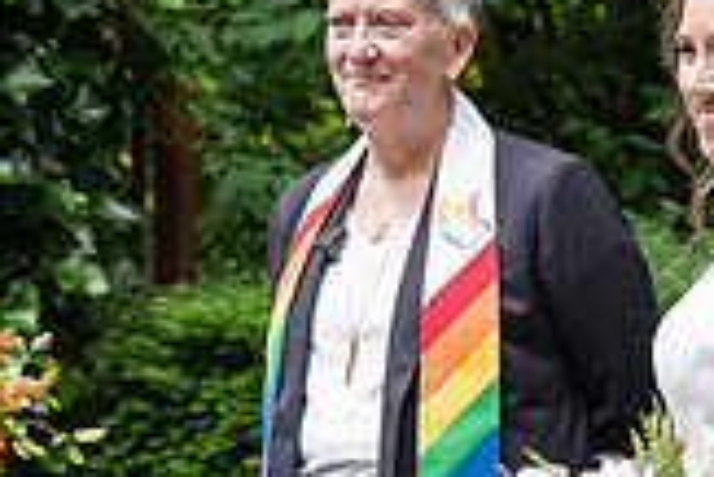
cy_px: 151
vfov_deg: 6.7
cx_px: 701
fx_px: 4089
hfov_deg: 9.9
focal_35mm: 206
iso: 640
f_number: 3.5
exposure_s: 1/400
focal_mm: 58
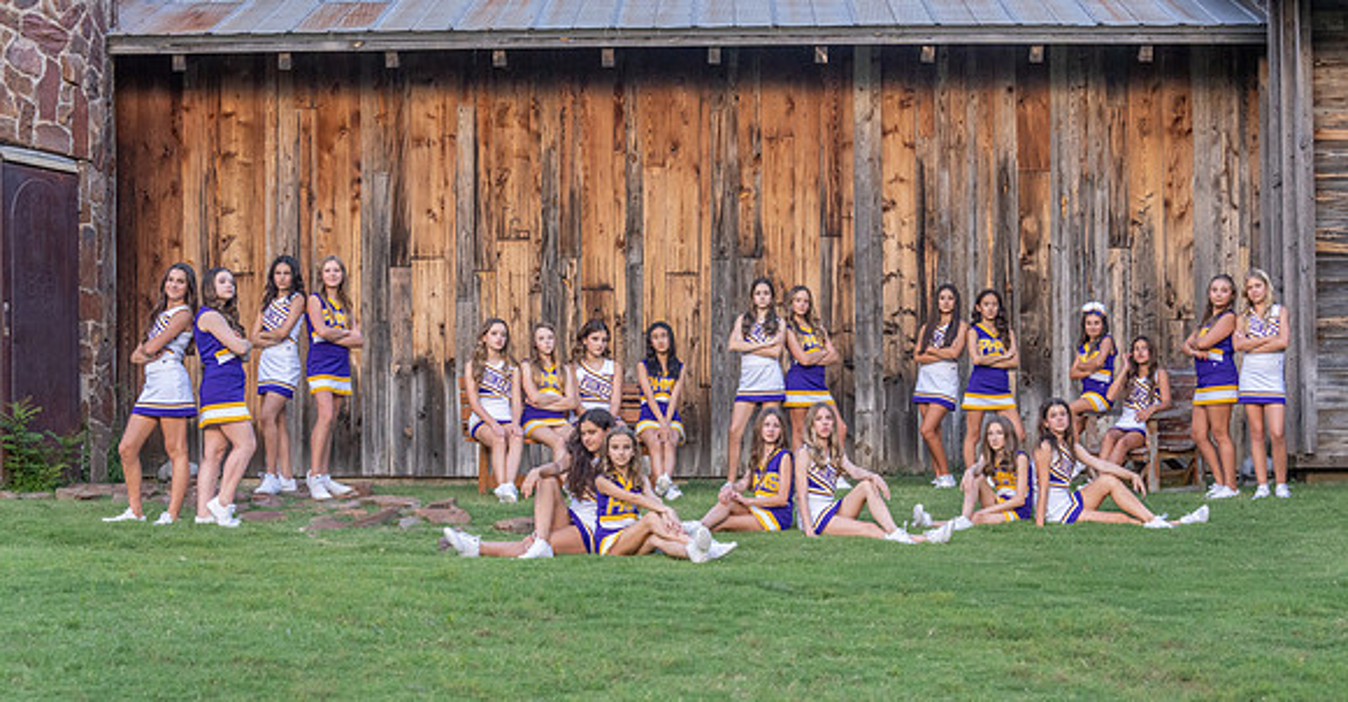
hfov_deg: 28.1
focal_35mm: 77
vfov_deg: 14.9
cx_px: 669
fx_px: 2690
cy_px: 441
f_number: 5
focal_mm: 70
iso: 2000
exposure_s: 1/320
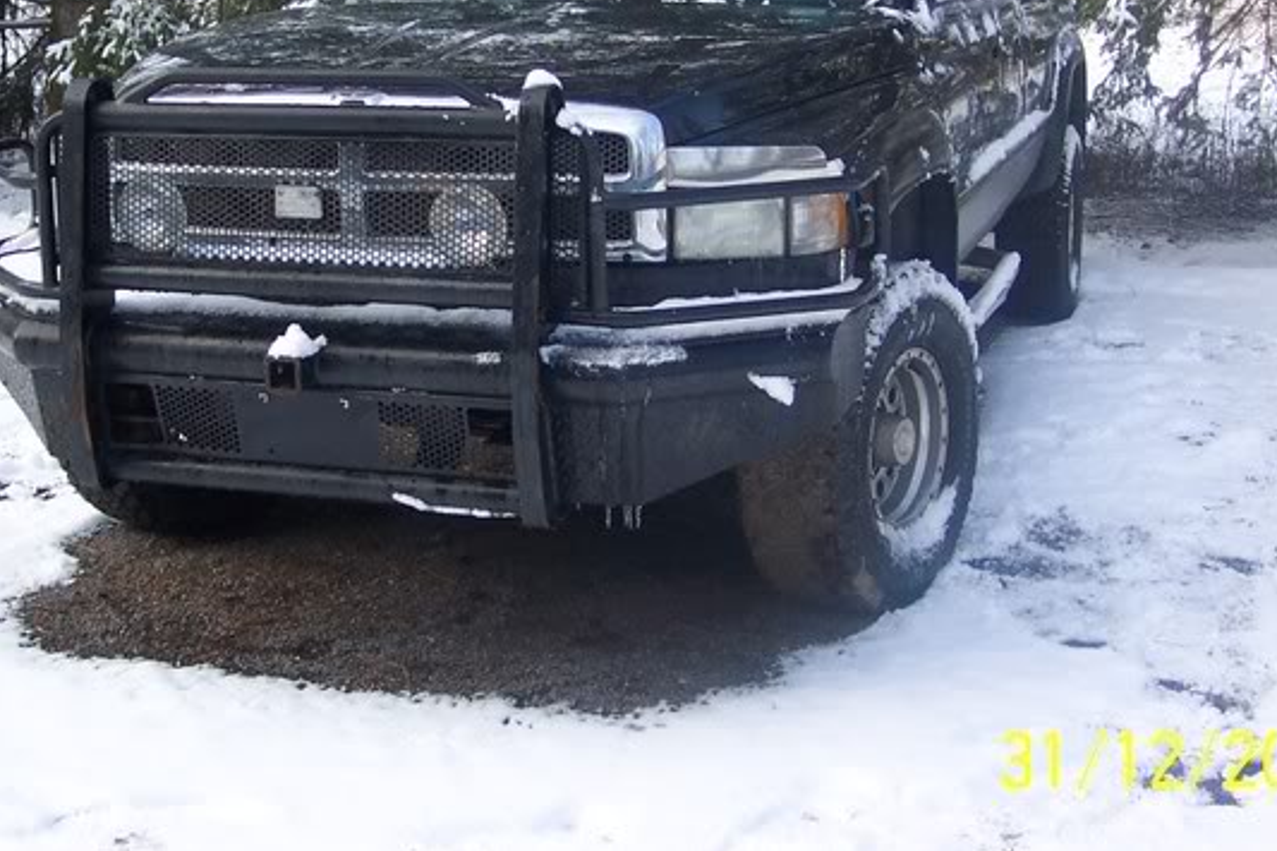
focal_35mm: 57
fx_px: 2021
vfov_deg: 23.5
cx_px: 609
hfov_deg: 35.1
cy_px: 217
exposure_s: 1/500
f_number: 2.8
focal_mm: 8
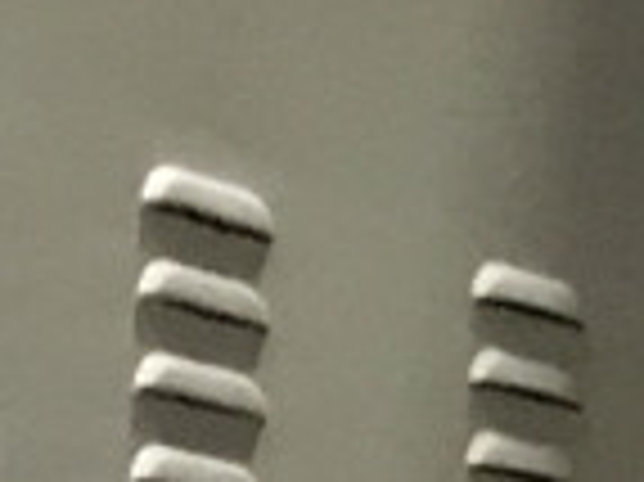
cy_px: 1536
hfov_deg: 8.0
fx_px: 3773
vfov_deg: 6.5
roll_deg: -1.2
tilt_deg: -0.4
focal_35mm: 203
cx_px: -1459
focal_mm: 4.15
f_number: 2.2
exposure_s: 1/25
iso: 200
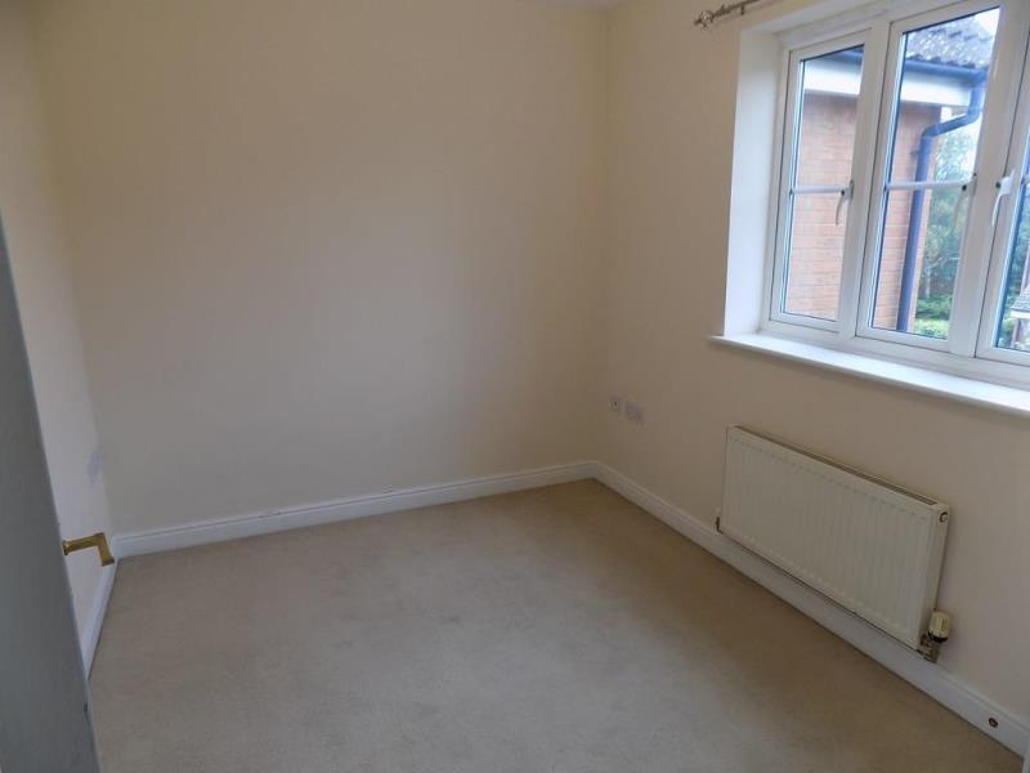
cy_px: 386
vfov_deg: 58.9
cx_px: 515
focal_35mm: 23
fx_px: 684
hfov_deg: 73.9
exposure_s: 1/50
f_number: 3.1
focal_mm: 4
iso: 80
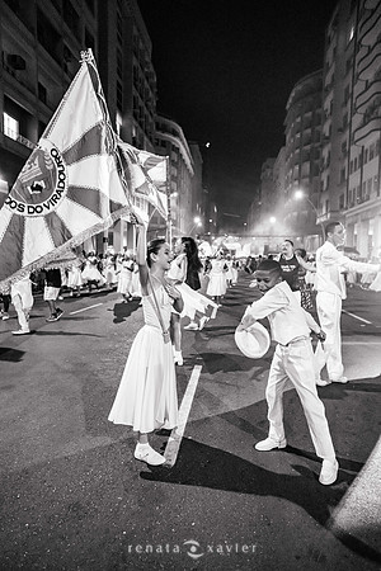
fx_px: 381
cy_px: 286
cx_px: 190
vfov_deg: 73.7
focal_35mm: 24
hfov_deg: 53.1
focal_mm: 24
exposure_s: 1/200
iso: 5000
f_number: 2.5
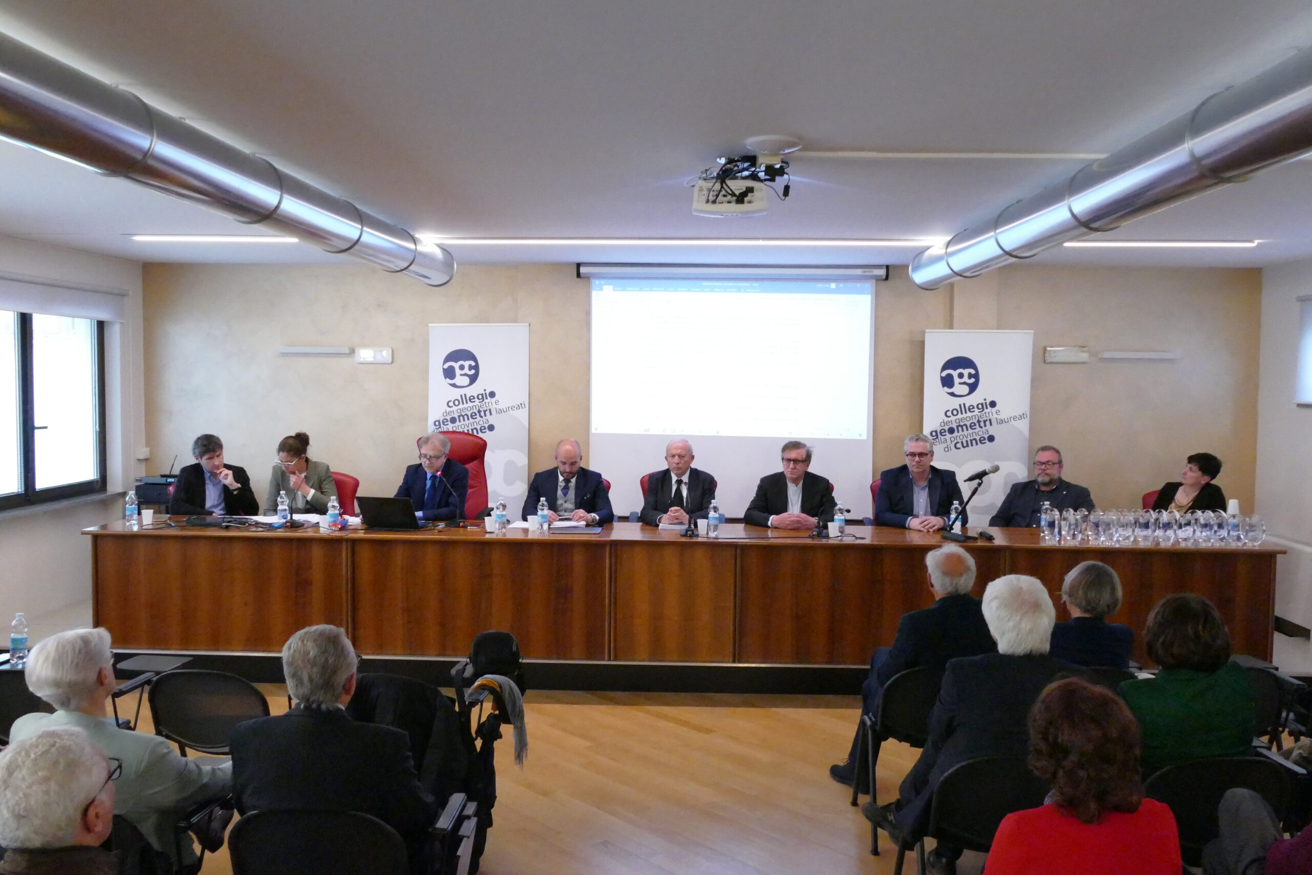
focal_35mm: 30
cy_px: 438
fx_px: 1093
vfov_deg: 43.6
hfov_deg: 61.9
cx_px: 656
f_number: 4
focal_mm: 10.85
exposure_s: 1/125
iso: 3200
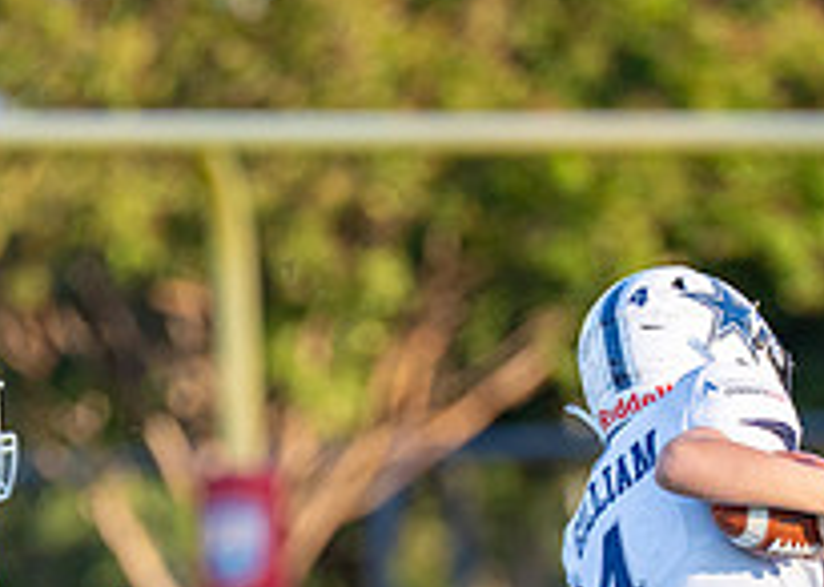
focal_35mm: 752
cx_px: 510
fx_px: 17581
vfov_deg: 1.9
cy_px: 674
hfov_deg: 2.7
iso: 400
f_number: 2.8
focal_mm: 200
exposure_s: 1/4000
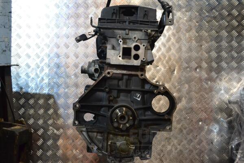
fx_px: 264
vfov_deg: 34.2
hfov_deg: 49.6
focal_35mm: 39
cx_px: 122
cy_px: 82
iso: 3200
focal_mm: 26
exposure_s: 1/125
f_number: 5.6
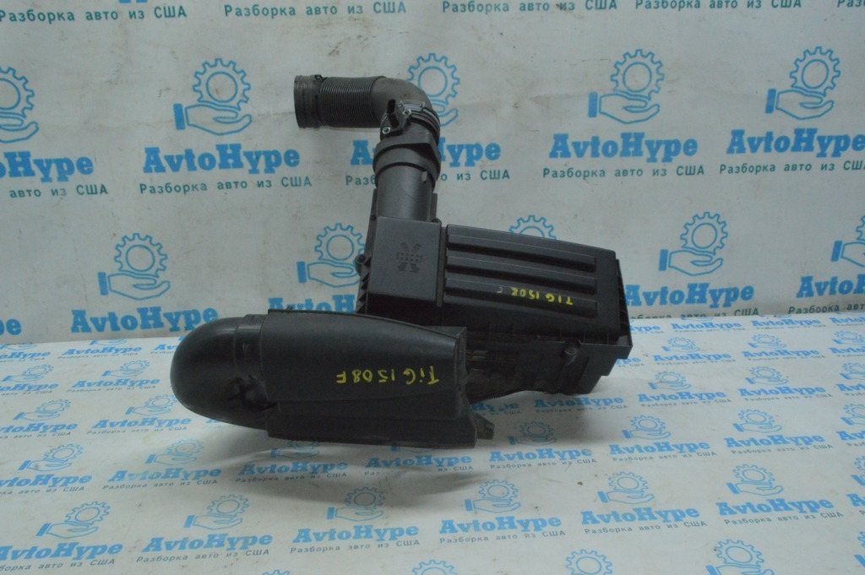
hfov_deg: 67.4
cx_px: 432
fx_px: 648
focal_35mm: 27
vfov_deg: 47.9
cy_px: 288
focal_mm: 18
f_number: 22
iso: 5600
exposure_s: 1/50
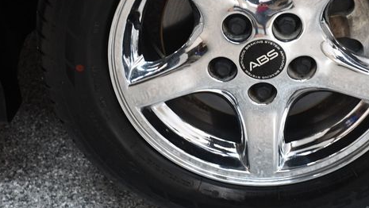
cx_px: 246
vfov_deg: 11.2
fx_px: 1057
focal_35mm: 108
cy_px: 44
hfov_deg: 19.7
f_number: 4.8
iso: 3200
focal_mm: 50
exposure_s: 1/80
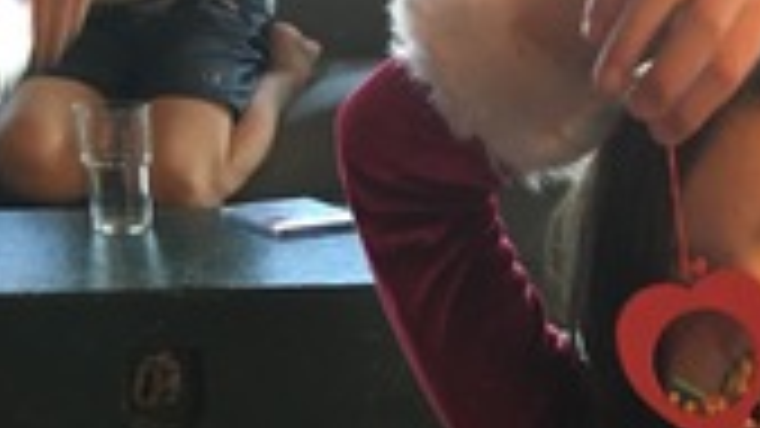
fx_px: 1511
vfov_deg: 15.3
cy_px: 572
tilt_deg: -24.0
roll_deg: -3.8
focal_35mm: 75
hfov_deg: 27.6
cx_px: 616
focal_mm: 4.15
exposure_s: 1/17
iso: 200
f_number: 2.2
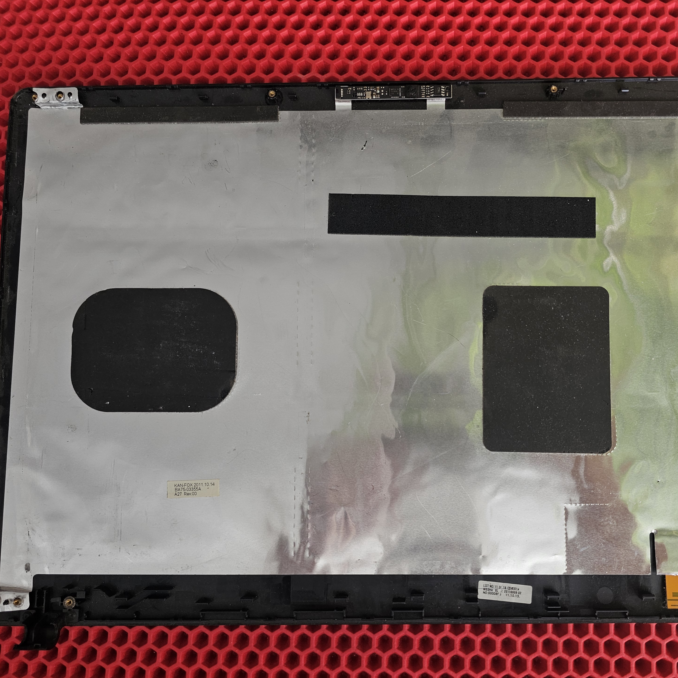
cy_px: 346
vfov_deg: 57.3
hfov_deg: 56.8
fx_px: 620
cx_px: 413
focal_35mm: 28
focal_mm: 6.3
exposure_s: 1/100
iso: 40
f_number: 1.7
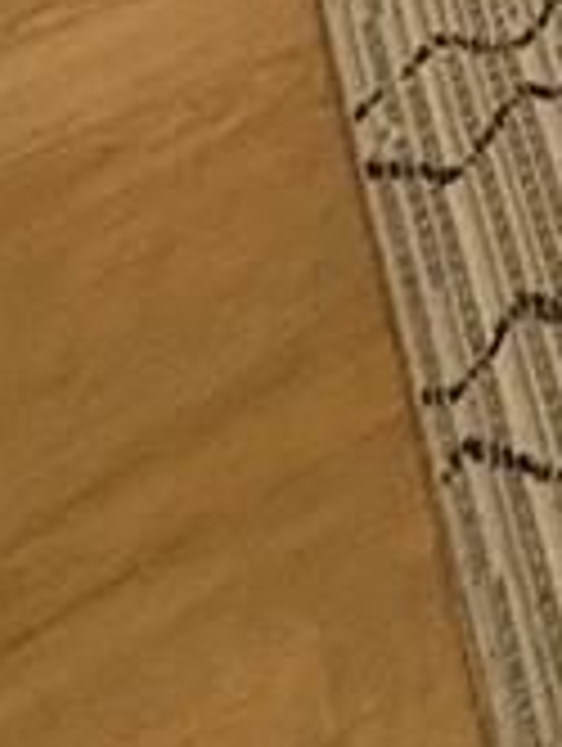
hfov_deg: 11.0
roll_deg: -4.2
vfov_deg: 9.6
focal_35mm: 101
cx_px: 1551
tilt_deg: -5.2
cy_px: -1863
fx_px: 2181
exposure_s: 1/60
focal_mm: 2.22
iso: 250
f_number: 2.2
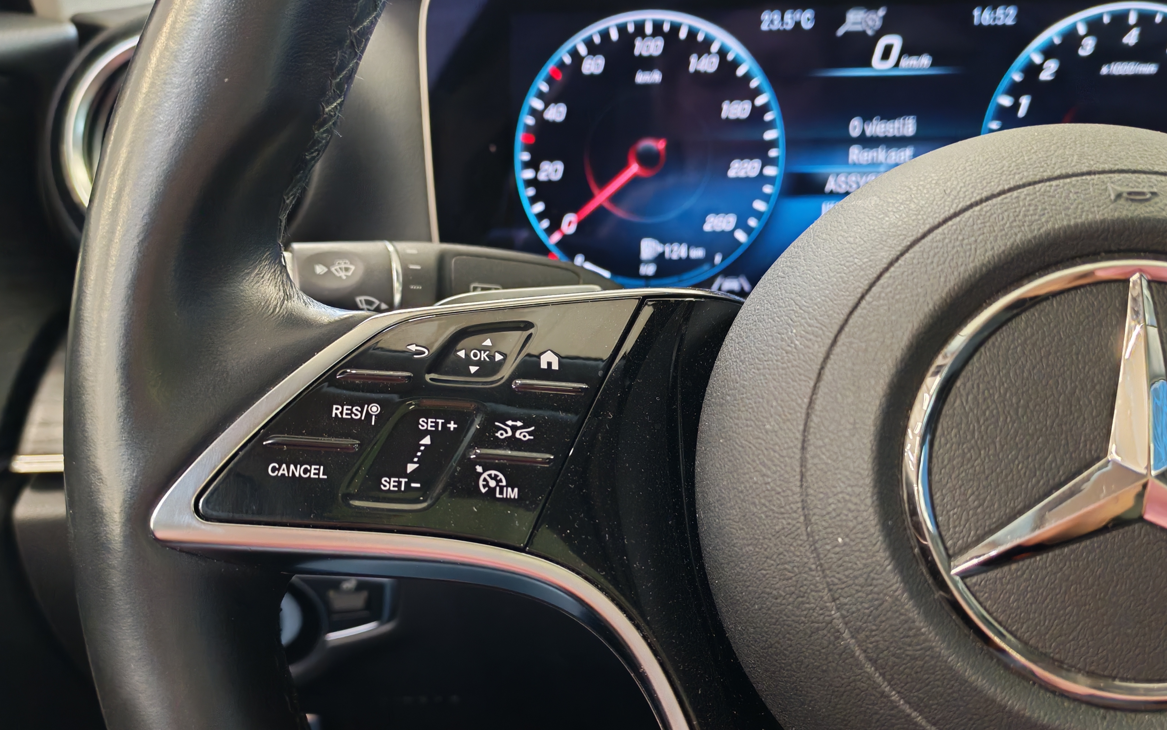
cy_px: 432
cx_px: 584
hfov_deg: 56.7
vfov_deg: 37.2
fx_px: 1081
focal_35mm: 34
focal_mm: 6.12
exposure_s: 1/50
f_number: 1.9
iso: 1600
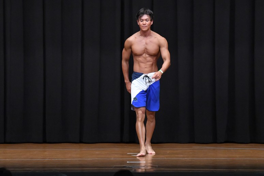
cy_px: 88
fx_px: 1759
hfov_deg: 8.6
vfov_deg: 5.7
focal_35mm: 240
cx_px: 132
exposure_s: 1/400
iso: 8000
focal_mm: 160
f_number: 5.6
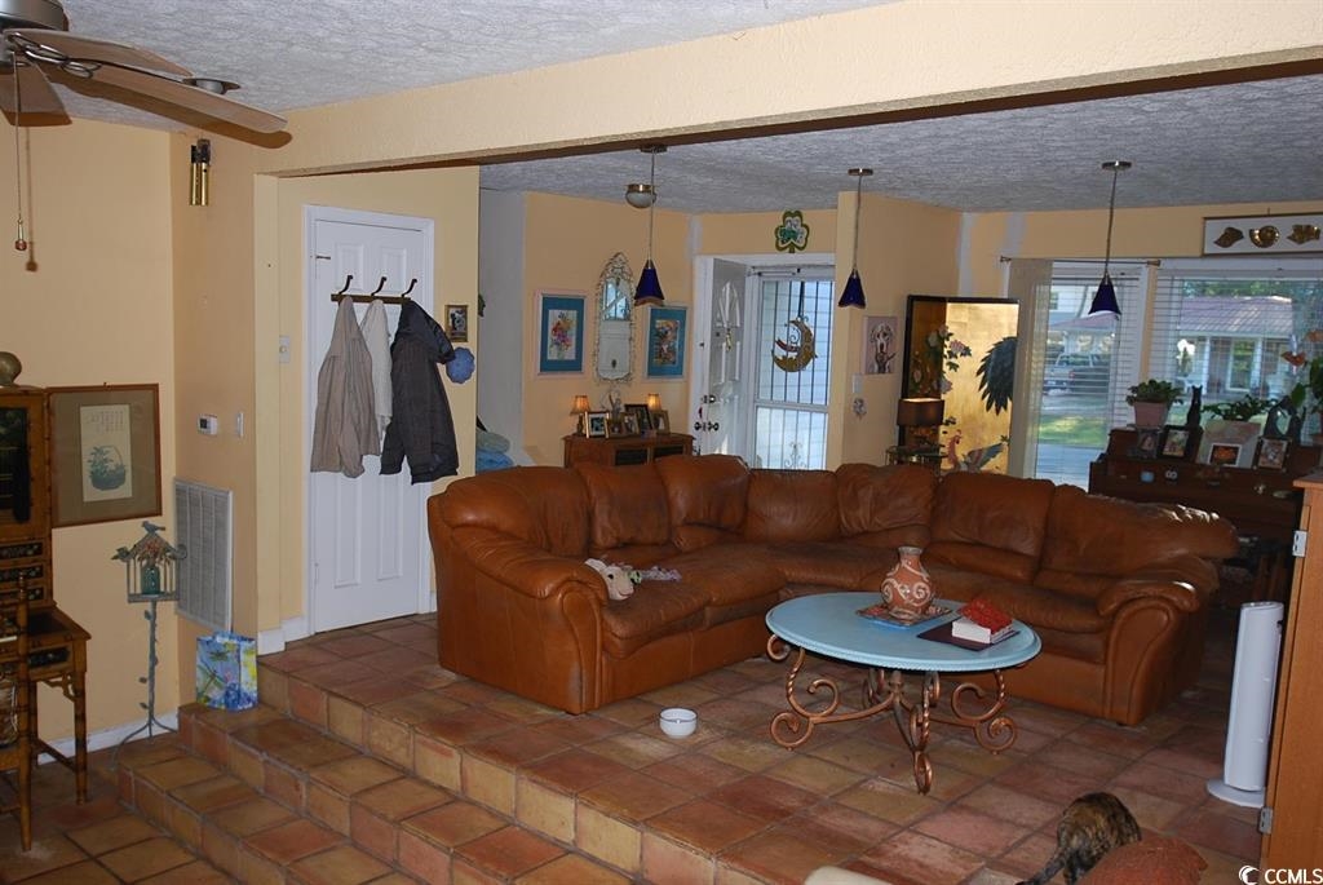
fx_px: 1104
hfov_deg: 61.9
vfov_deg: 43.7
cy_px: 442
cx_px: 662
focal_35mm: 30
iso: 250
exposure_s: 1/60
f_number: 4.5
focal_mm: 20
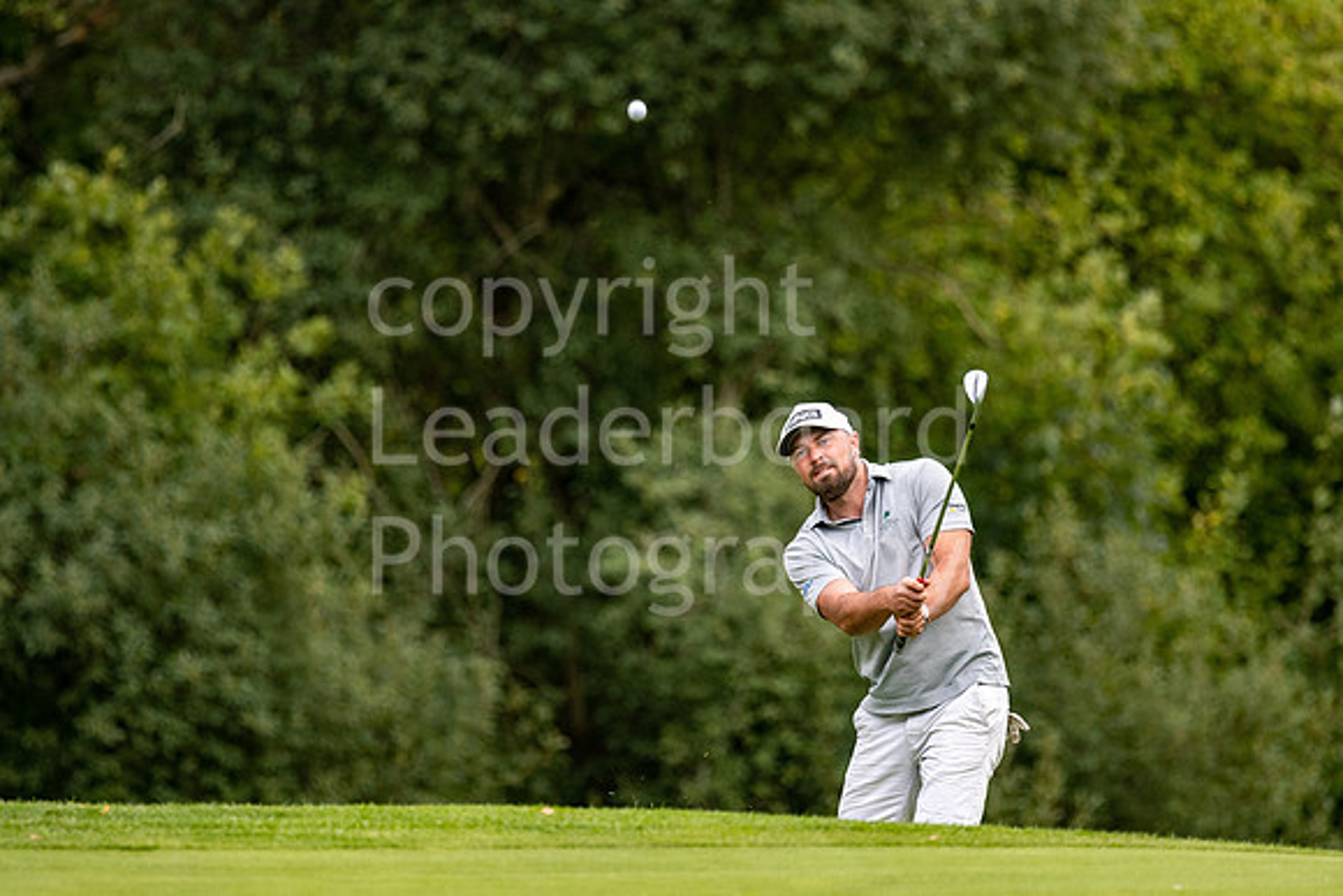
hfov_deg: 4.6
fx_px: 16791
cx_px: 672
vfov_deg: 3.1
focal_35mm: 450
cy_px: 448
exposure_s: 1/800
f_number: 4
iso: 500
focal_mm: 300
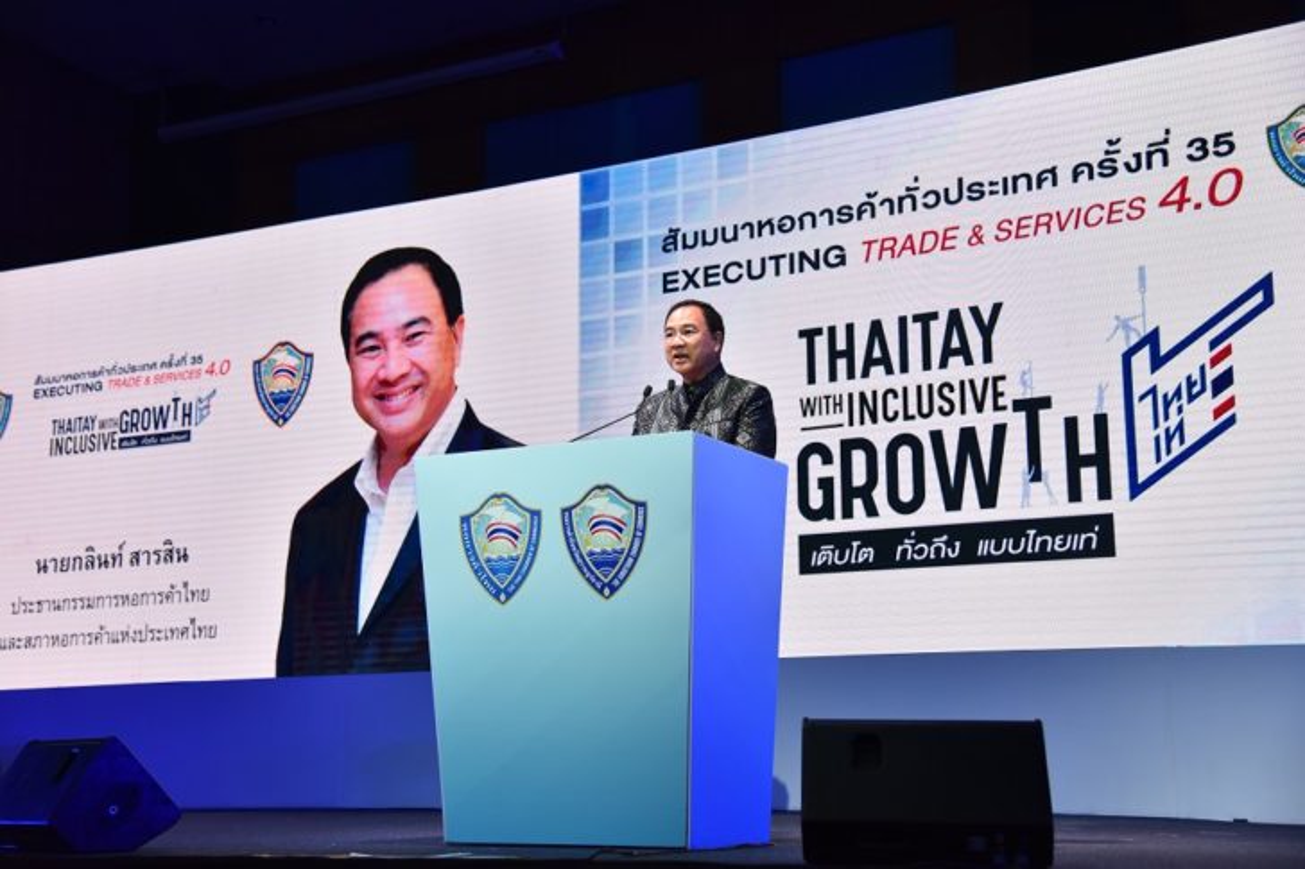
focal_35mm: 48
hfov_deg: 41.1
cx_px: 652
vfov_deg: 28.1
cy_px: 434
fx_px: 1739
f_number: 4
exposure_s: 1/200
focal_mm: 48
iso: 640
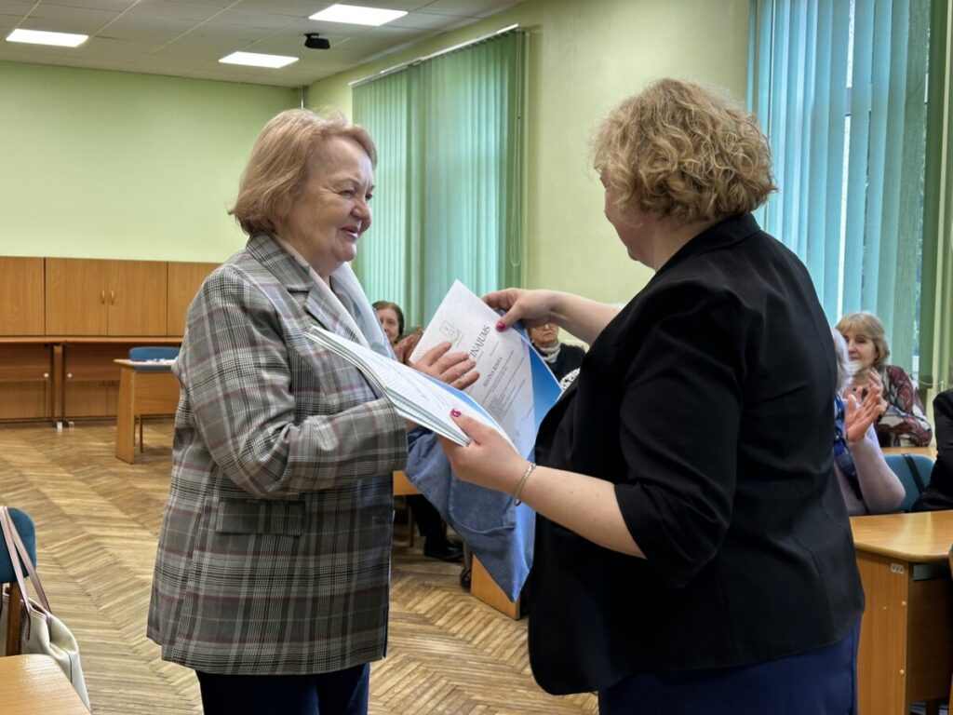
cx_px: 476
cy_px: 358
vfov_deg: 30.3
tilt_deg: -3.4
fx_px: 1321
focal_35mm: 48
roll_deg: -0.4
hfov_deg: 39.7
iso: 50
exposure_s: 1/50
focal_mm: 6.86
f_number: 1.78
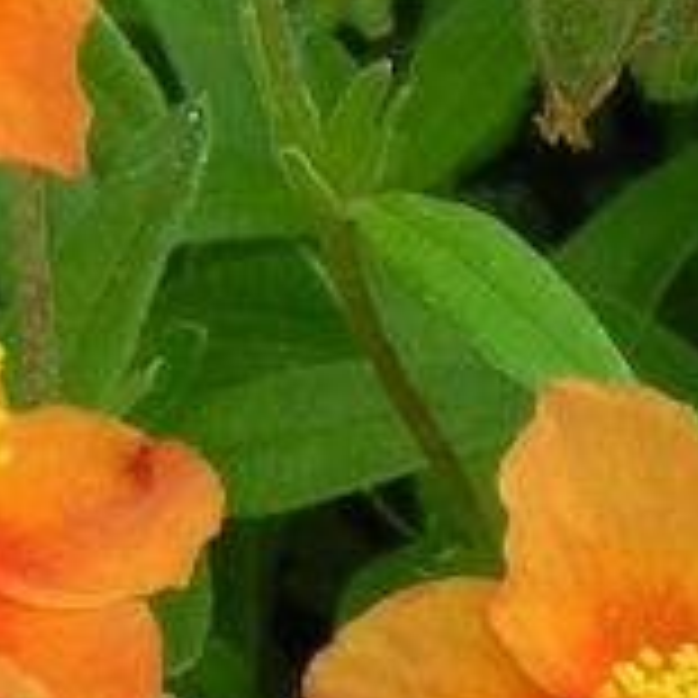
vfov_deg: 5.1
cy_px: -99
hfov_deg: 5.1
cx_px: -306
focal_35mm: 342
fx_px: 7802
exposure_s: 1/80
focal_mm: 13.4
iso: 160
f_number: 7.1
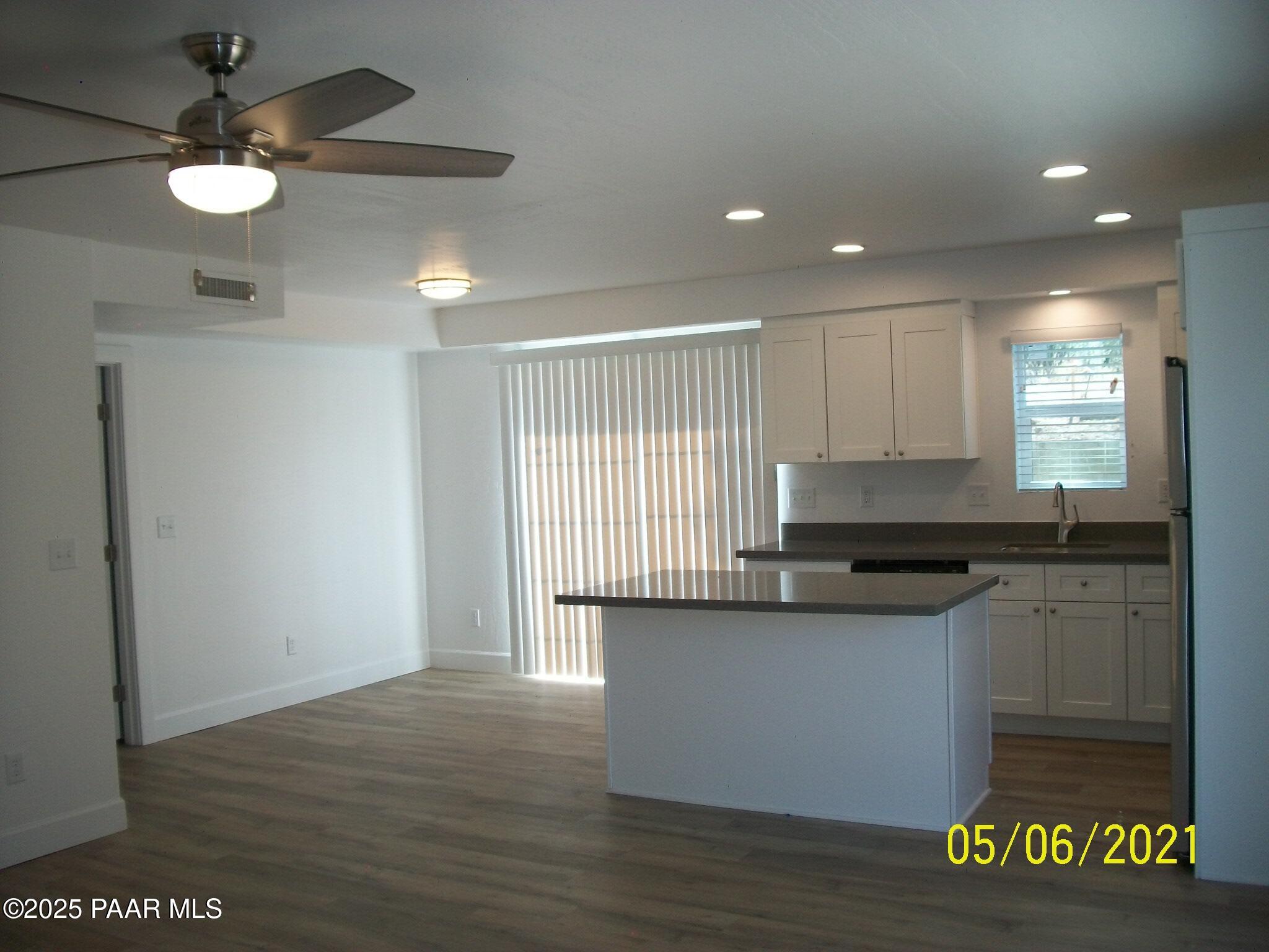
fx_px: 1173
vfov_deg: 44.2
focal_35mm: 32
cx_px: 634
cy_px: 476
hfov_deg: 56.8
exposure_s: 1/100
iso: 80
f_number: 2.9
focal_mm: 5.7
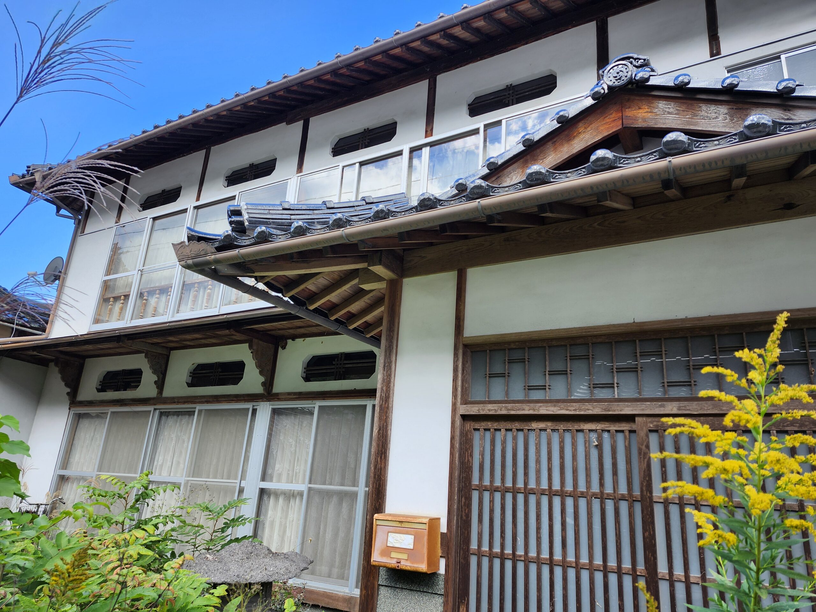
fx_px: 542
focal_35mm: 23
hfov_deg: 73.9
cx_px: 408
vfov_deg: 58.9
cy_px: 306
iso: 25
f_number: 1.8
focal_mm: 5.54
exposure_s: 1/248
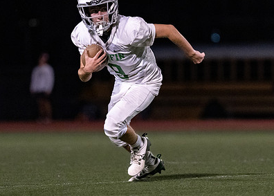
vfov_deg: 2.8
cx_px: 167
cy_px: 93
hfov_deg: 3.9
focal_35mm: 512
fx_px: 3985
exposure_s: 1/1000
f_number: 2.8
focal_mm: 200
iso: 4000
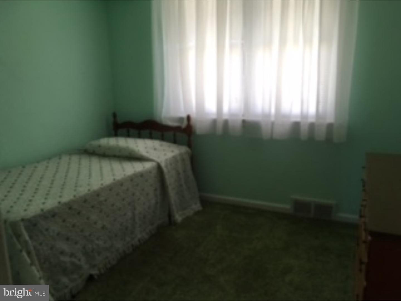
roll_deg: +0.8
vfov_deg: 48.2
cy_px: 150
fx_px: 336
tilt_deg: -12.8
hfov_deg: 61.7
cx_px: 200
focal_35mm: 29
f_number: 2.2
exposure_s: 1/30
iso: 32
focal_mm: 4.15
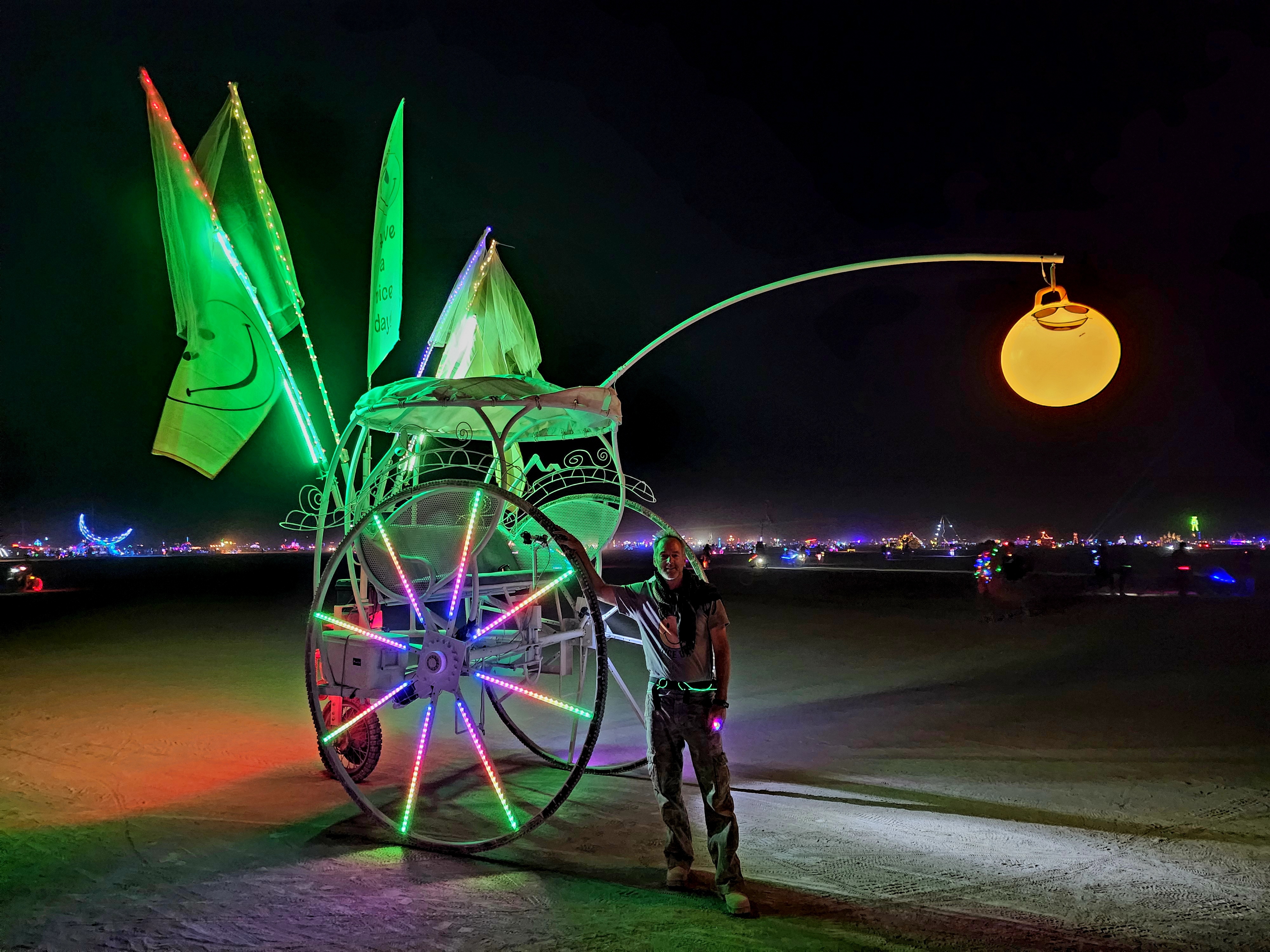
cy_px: 476
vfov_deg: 58.9
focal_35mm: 23
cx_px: 635
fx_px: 844
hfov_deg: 73.9
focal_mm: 6.4
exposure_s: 1/24
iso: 1000
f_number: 1.8
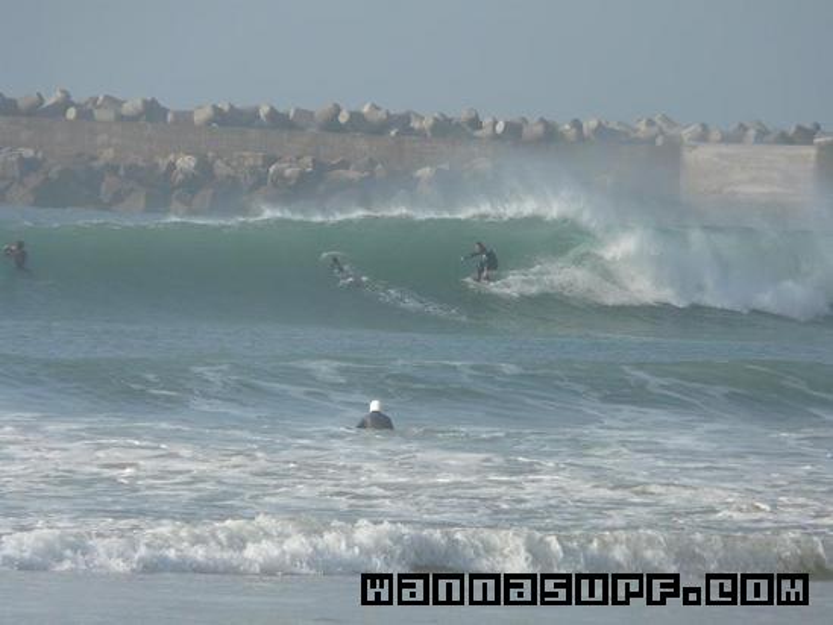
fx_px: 11890
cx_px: 416
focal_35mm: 494
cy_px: 312
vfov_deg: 3.0
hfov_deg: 4.0
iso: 100
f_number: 4.2
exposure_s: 1/800
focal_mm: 81.1
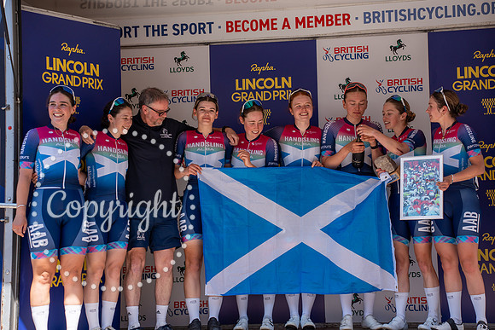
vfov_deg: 17.6
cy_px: 145
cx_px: 278
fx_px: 1066
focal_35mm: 78
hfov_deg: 26.1
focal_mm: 69
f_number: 4
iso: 100
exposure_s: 1/800
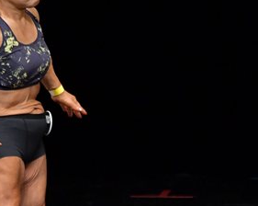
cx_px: 49
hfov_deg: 1.7
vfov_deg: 1.3
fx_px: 8891
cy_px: 132
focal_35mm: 1166
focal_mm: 300
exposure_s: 1/400
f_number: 5.6
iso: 3200
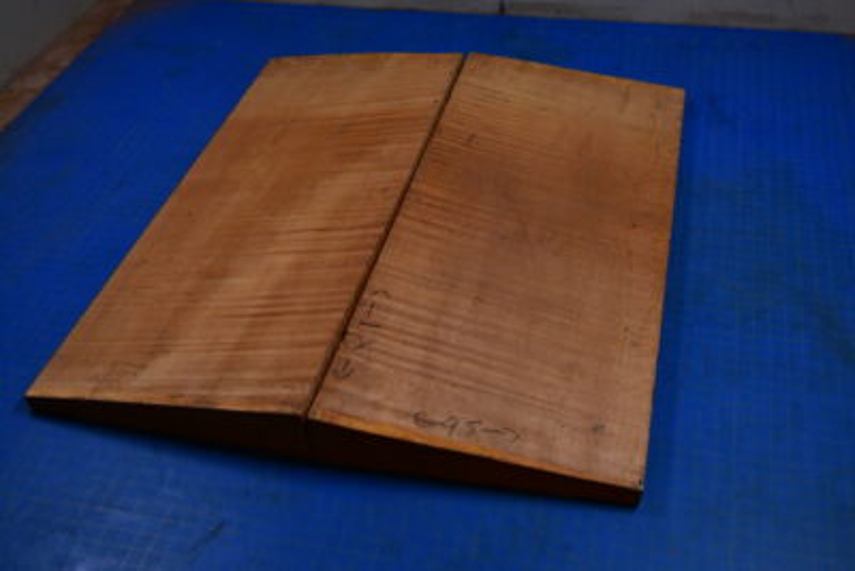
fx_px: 1045
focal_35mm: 44
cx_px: 428
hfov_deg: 44.5
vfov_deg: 30.5
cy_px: 286
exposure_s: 1/100
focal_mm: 22
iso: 2000
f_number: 8
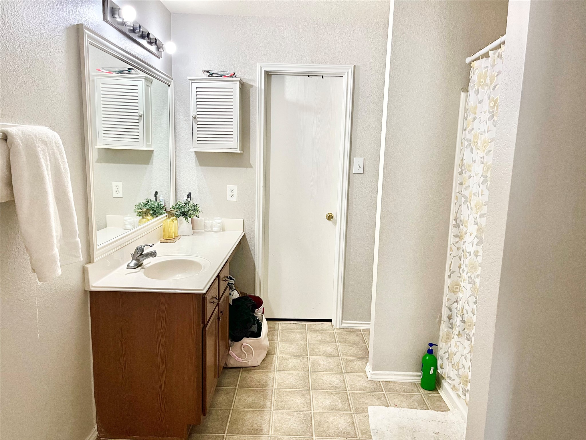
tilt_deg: -8.8
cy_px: 220
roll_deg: -0.5
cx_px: 293
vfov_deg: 53.1
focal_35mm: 26
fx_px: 440
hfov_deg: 67.3
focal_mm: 5.1
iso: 250
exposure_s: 1/60
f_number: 1.6
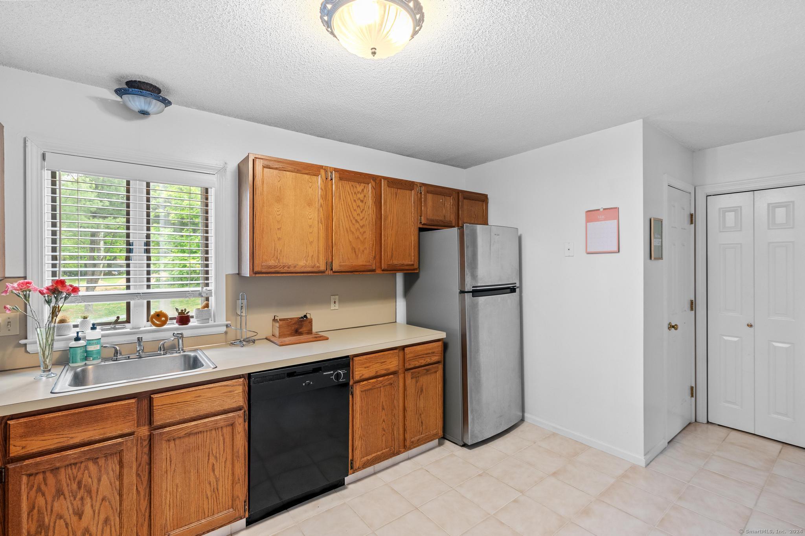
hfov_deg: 96.7
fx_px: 358
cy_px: 268
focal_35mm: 16
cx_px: 402
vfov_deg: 73.7
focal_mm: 16
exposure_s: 1/1.25
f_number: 9
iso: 500
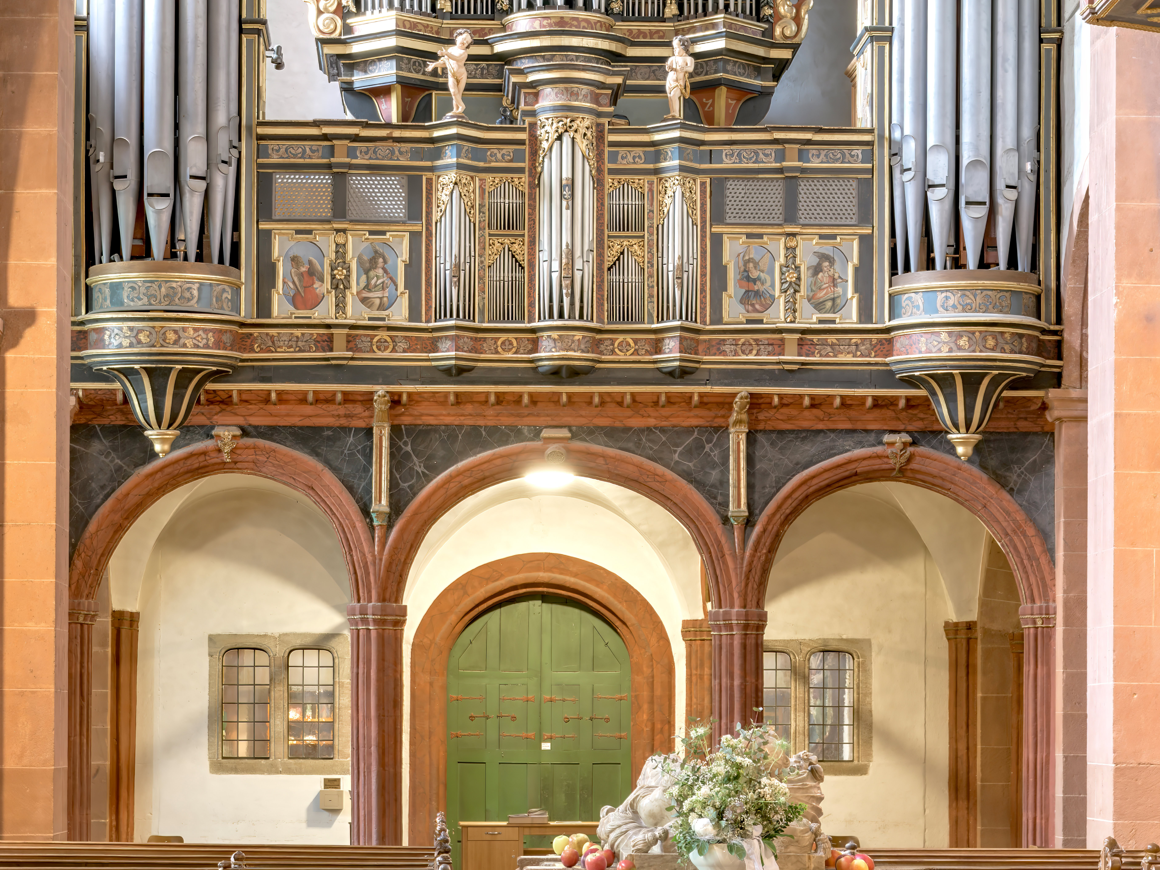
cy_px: 107
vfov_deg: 14.5
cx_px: 580
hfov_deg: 19.4
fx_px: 3384
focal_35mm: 101
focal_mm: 70
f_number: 13
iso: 200
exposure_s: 4
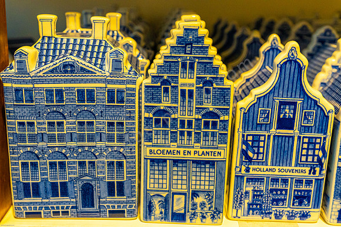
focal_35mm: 48
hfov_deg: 41.1
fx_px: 455
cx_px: 170
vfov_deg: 28.1
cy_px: 114
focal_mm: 32
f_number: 5
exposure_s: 1/500
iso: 2500
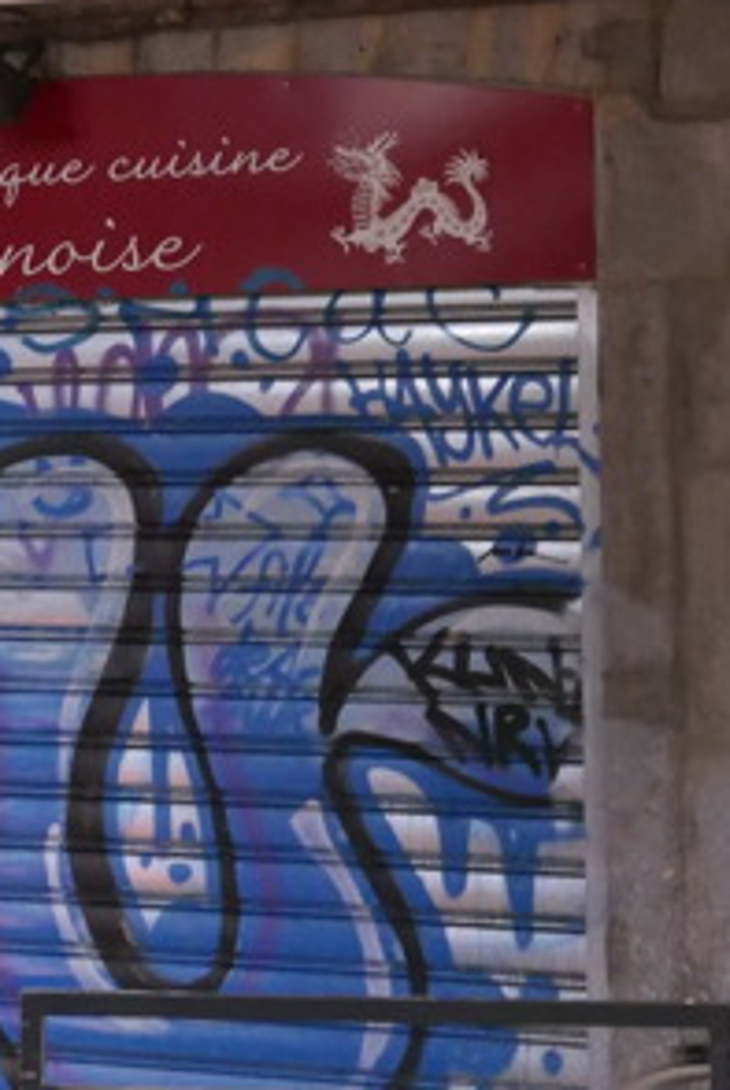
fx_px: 3788
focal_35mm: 125
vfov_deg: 16.1
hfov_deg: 11.0
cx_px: 154
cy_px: 52
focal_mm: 20.6
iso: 3200
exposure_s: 1/20
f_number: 2.6
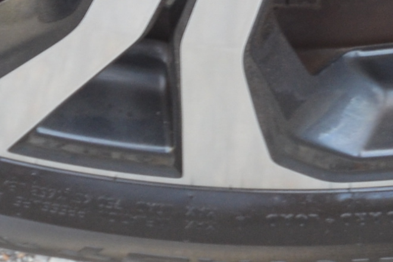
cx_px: 186
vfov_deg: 4.3
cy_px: -225
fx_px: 3472
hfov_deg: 6.5
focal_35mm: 318
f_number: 4.2
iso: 450
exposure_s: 1/60
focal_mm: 38
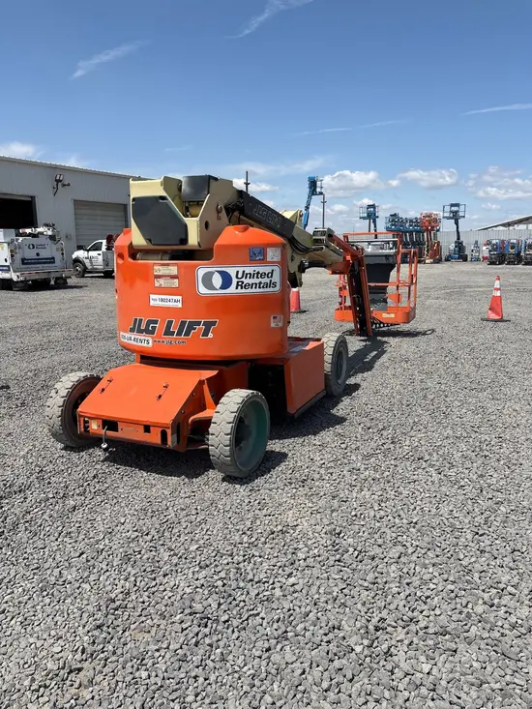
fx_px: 533
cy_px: 354
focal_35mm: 26
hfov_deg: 53.1
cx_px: 266
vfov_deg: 67.3
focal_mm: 5.96
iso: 50
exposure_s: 1/4082
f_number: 1.6
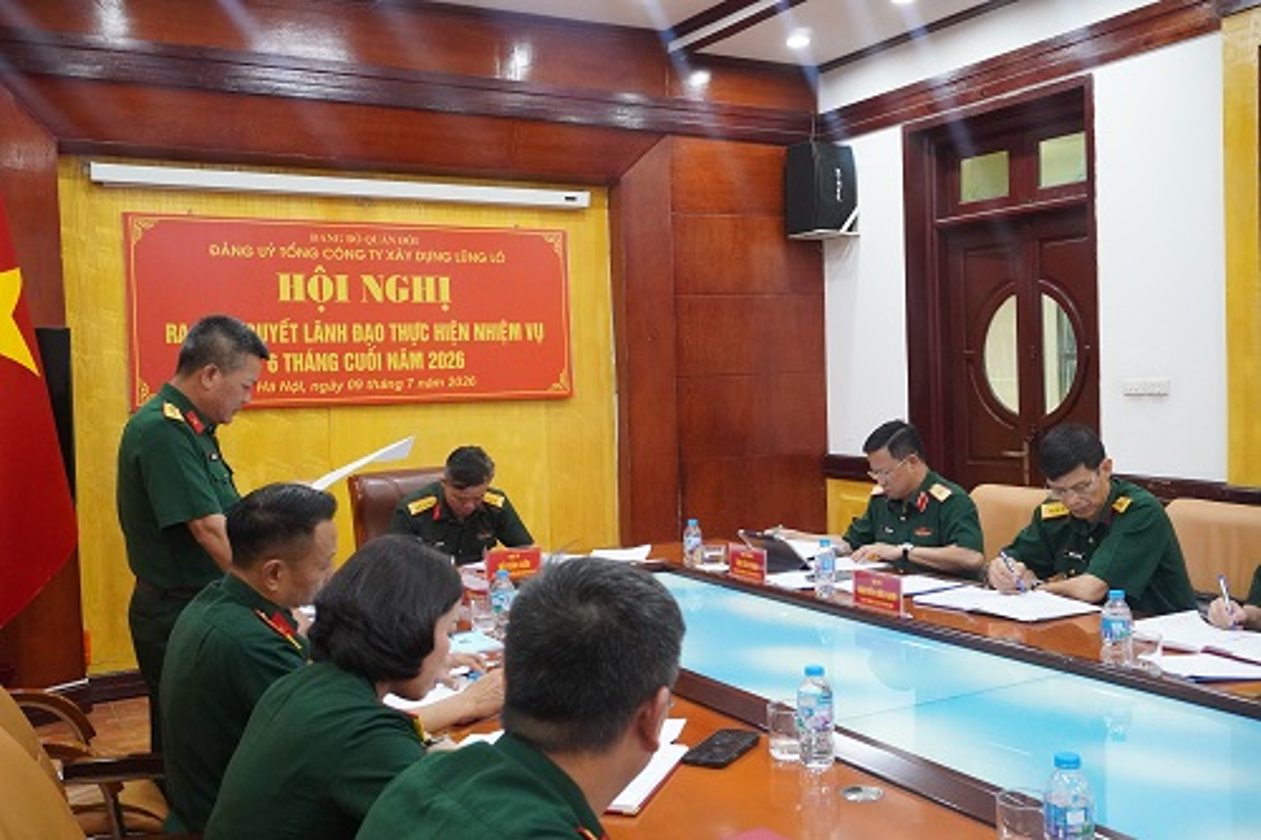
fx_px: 1155
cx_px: 630
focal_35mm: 33
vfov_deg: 39.9
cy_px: 420
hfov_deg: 57.2
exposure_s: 1/100
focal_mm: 22
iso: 5000
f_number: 6.3
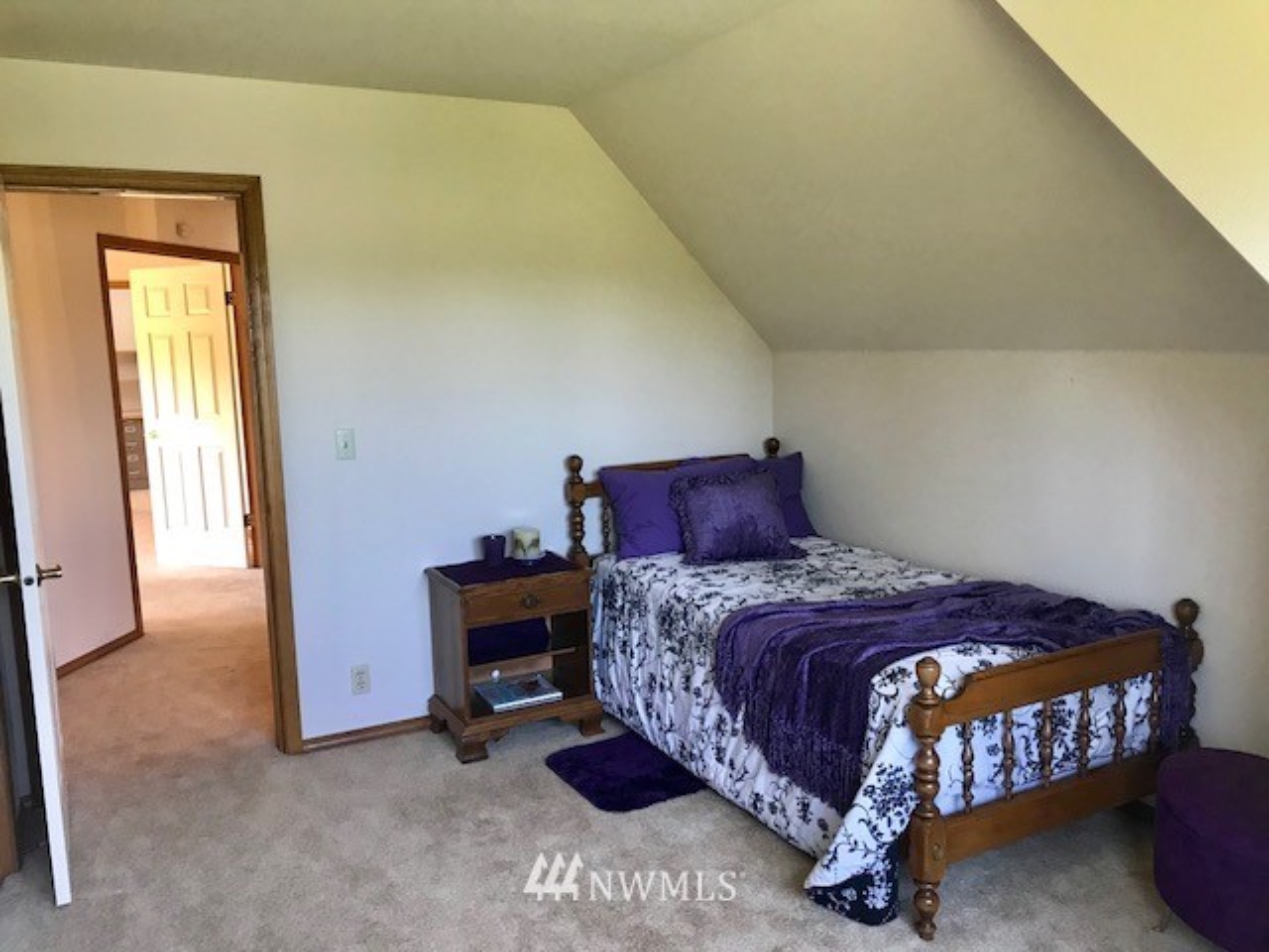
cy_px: 476
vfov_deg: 49.7
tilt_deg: -8.1
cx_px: 634
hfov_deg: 63.4
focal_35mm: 28
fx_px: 1026
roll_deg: +1.5
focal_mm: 3.99
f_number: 1.8
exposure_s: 1/30
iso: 32
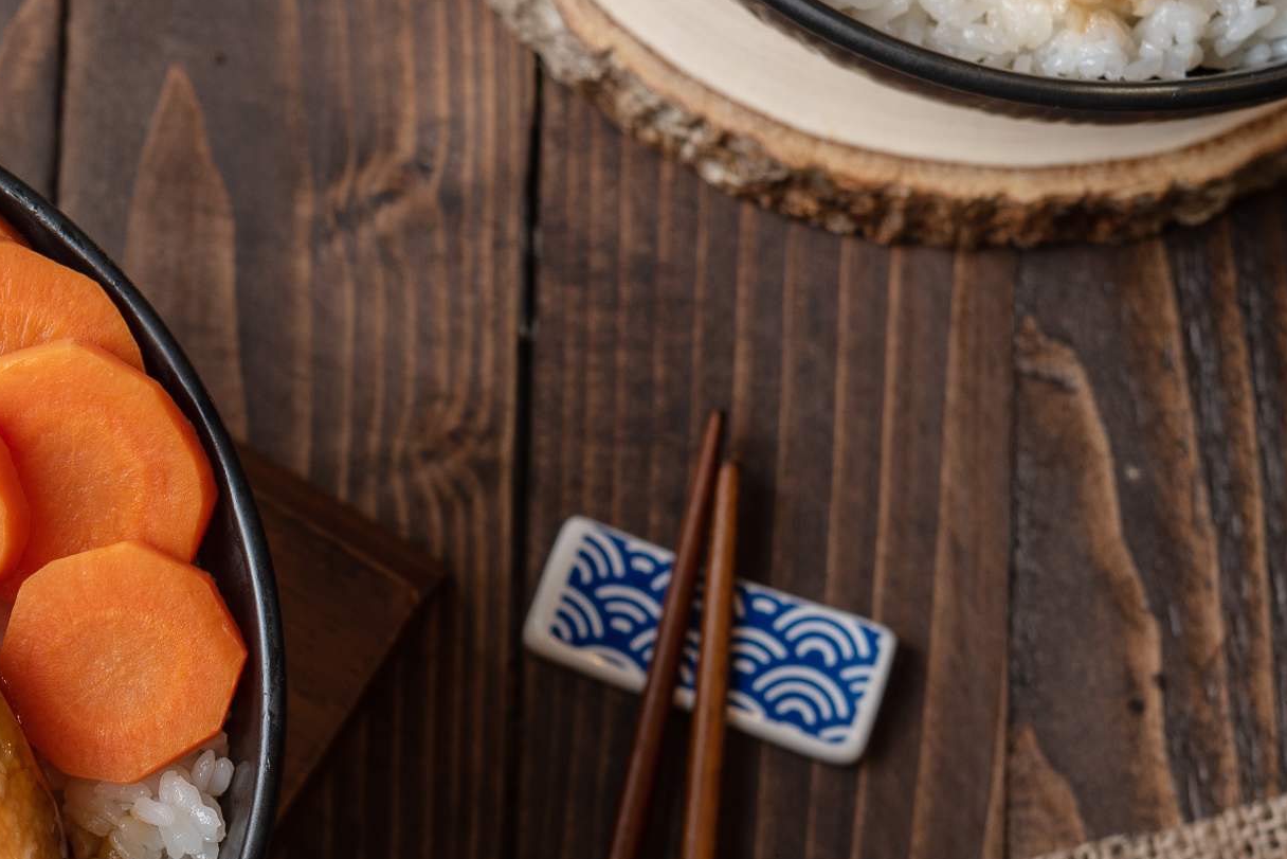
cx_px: -1
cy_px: 748
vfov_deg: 9.2
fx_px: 5291
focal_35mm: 148
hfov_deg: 13.7
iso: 100
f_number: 8
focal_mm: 60
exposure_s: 1/100
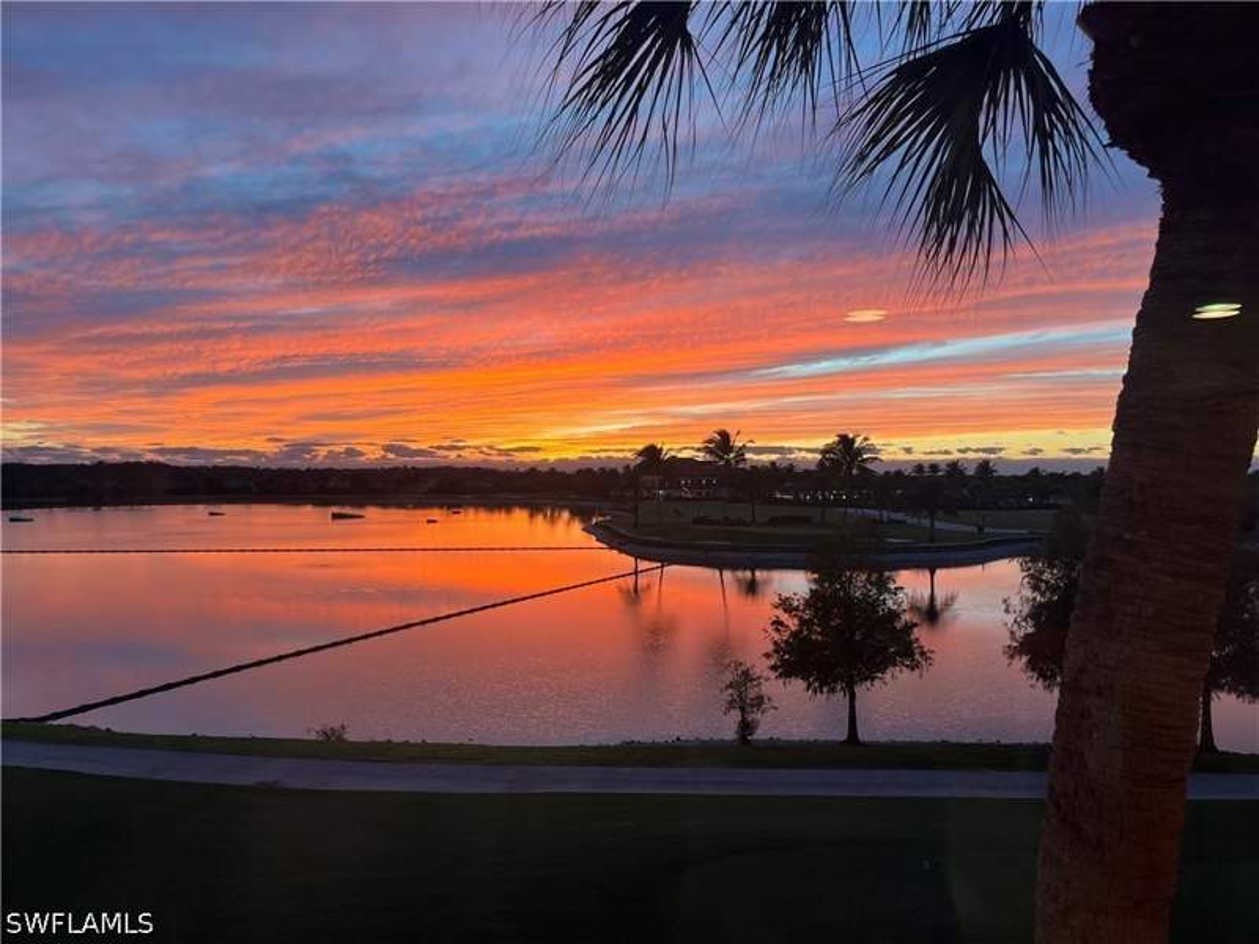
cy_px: 472
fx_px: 946
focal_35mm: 26
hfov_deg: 67.3
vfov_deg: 53.1
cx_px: 630
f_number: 1.6
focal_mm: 5.1
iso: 125
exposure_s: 1/120
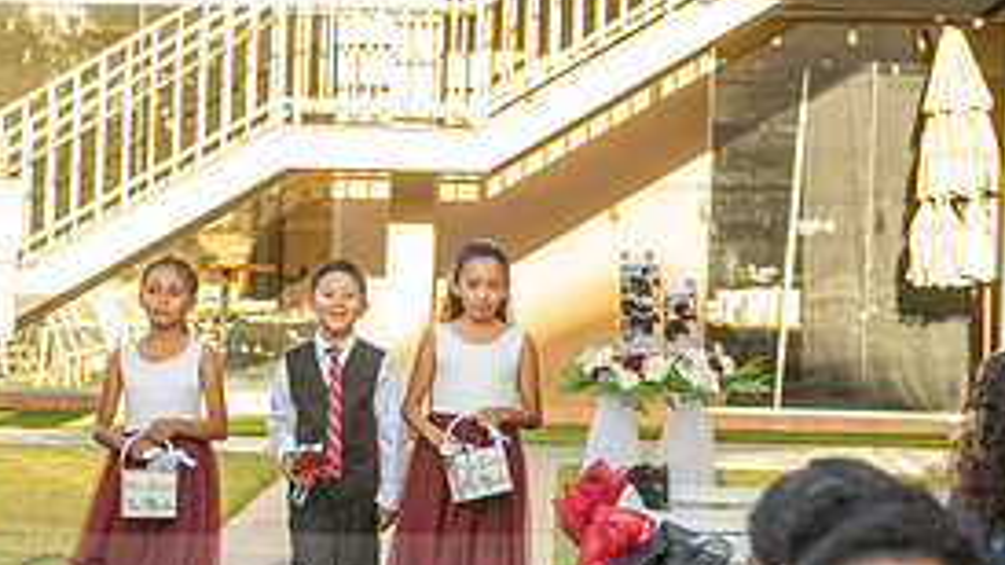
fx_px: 4130
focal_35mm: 155
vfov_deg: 7.8
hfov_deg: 13.8
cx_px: 264
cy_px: 622
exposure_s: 1/320
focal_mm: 70
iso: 500
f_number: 5.6
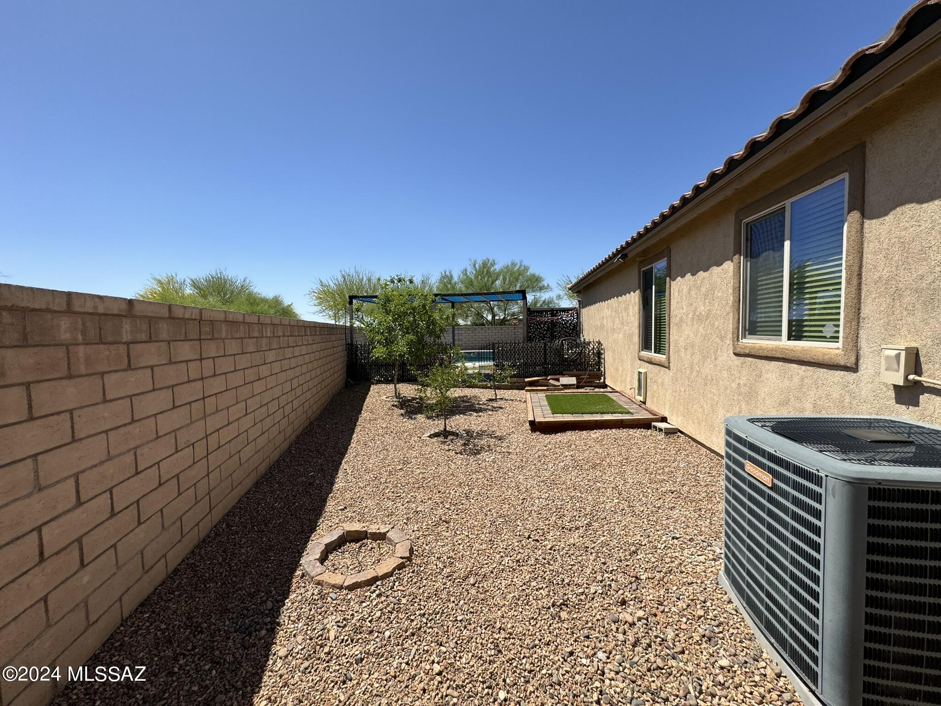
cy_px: 353
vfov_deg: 85.7
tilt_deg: -3.4
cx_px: 470
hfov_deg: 102.1
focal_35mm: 14
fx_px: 381
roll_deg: +1.3
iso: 50
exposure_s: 1/1832
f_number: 2.2
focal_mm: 2.22
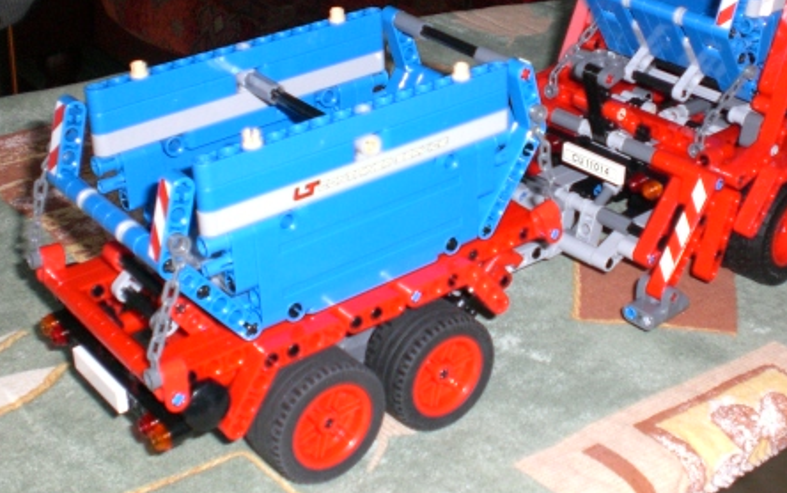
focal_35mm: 58
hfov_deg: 34.7
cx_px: 534
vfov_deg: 22.3
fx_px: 1245
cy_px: 147
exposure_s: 1/60
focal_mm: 6.3
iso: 200
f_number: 3.1
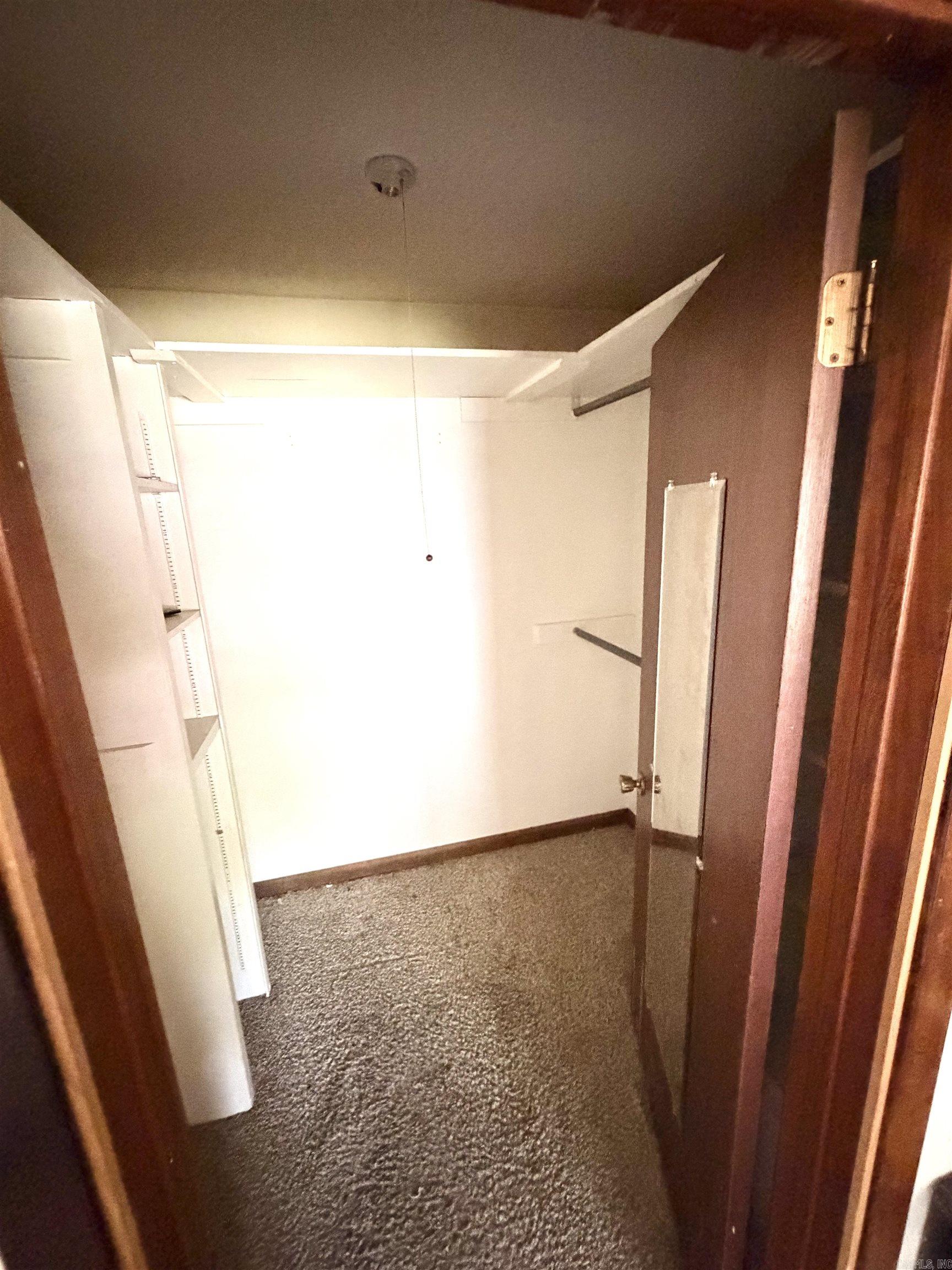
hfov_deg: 85.7
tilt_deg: -13.0
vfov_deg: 102.1
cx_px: 476
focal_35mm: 14
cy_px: 635
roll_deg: +3.5
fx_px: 513
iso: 1250
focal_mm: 2.22
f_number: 2.2
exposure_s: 1/40
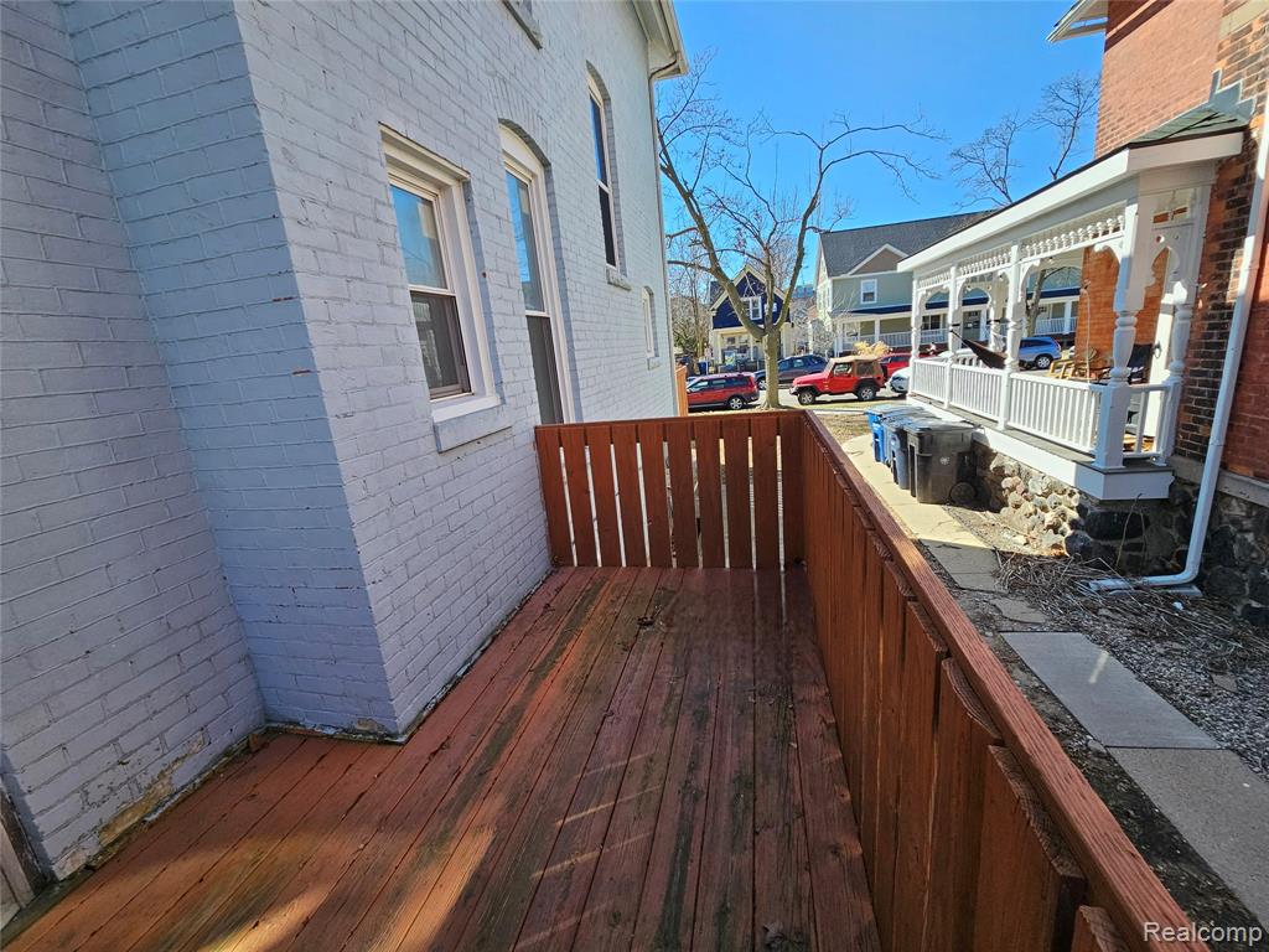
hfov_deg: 106.2
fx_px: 477
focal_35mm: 13
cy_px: 476
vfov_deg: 89.9
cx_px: 634
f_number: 2.2
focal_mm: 2.2
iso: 80
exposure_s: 1/1000
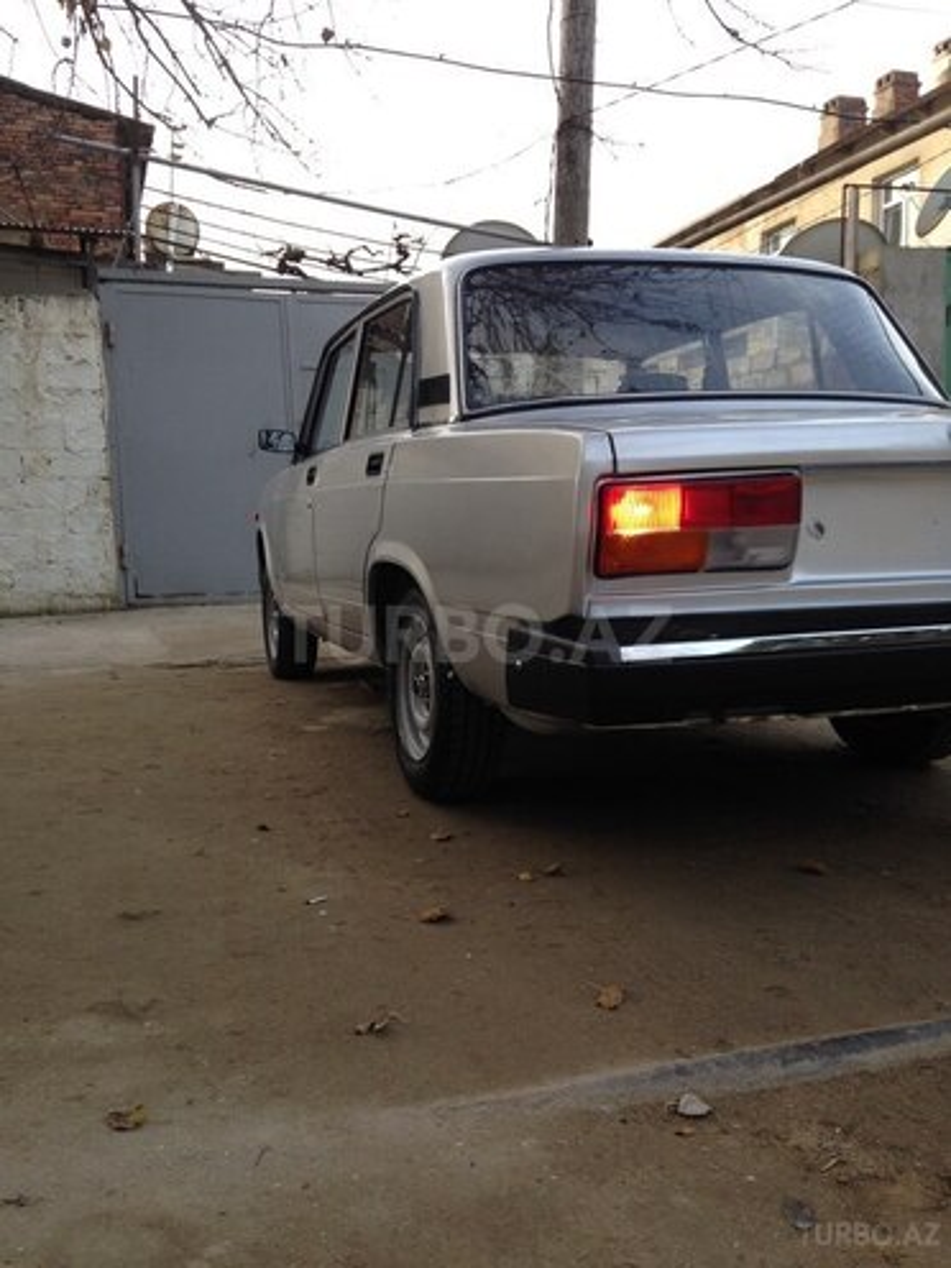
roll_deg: +0.9
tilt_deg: -2.3
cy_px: 634
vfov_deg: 55.4
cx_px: 476
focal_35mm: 33
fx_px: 1209
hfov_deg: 42.9
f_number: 2.4
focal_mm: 4.12
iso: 50
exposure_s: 1/120
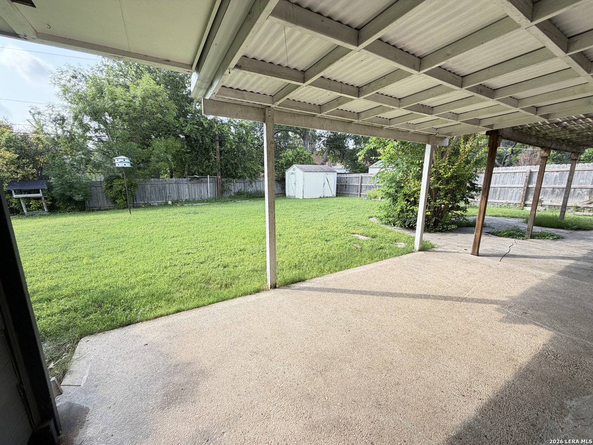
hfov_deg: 102.1
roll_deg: +0.3
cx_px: 296
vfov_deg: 85.7
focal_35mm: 14
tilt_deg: -12.1
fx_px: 240
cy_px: 222
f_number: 2.2
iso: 50
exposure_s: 1/230
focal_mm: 2.22
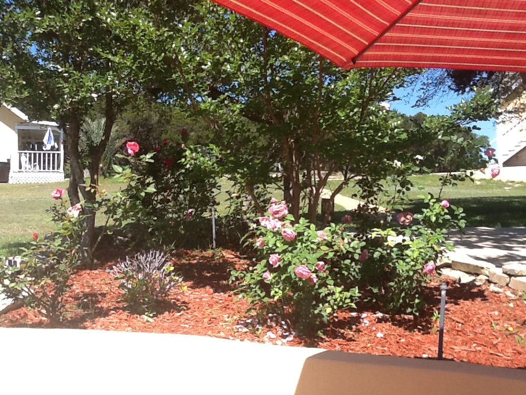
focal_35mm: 44
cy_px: 198
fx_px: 669
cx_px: 263
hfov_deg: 42.9
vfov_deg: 32.9
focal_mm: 2.03
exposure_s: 1/743
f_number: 2.4
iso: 40
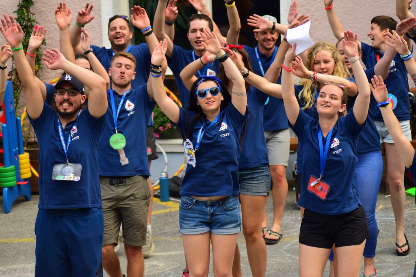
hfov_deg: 11.8
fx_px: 2011
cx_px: 208
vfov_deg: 7.9
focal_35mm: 174
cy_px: 138
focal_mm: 116
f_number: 4.2
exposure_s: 1/1000
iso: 800
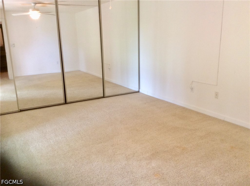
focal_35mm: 32
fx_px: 231
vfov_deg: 44.0
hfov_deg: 56.9
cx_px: 125
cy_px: 93
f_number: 2.4
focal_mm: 3.3
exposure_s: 1/24
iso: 80
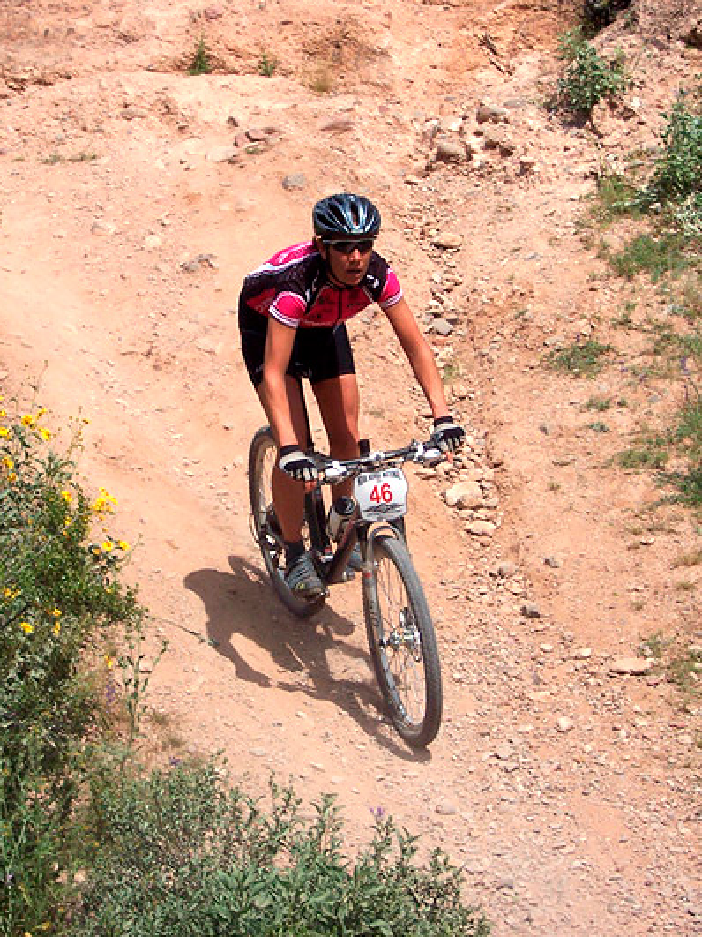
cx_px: 362
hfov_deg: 12.1
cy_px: 409
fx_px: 3300
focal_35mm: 122
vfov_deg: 16.1
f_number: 6.7
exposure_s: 1/750
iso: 80
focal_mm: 18
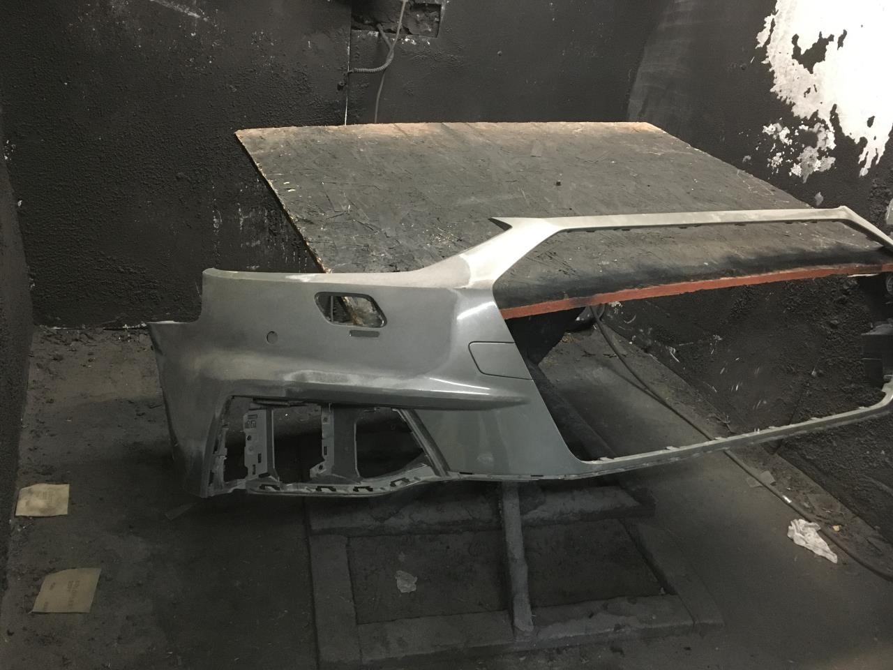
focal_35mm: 29
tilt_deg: -26.7
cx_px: 446
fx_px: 748
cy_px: 335
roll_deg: -6.9
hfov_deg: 61.7
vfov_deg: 48.2
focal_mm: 4.15
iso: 250
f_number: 2.2
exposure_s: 1/15
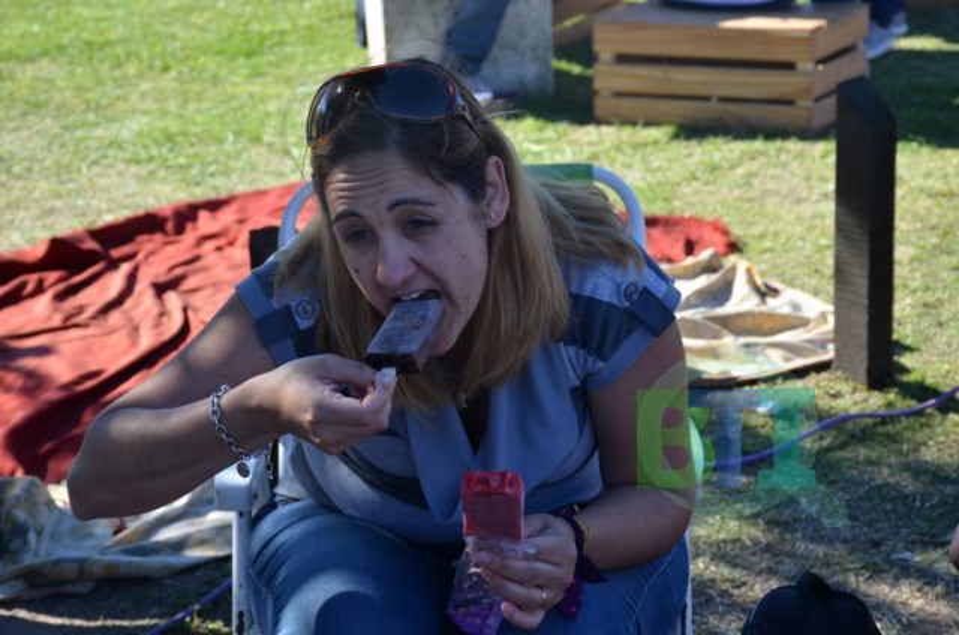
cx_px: 480
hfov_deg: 22.7
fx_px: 2393
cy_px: 318
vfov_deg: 15.1
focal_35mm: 90
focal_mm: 60
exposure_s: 1/250
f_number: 8
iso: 200
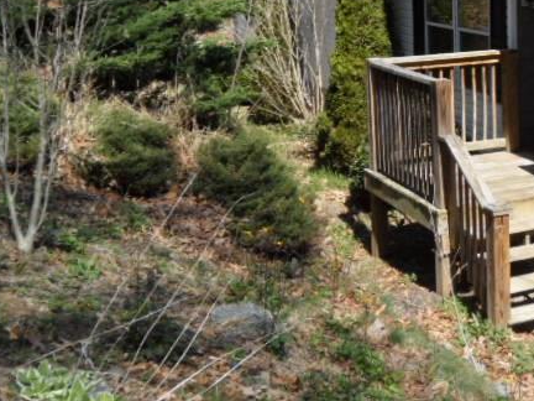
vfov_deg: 22.4
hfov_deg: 27.7
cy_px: 46
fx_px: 987
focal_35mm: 64
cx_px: 582
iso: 80
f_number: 3.5
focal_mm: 4.9
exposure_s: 1/500
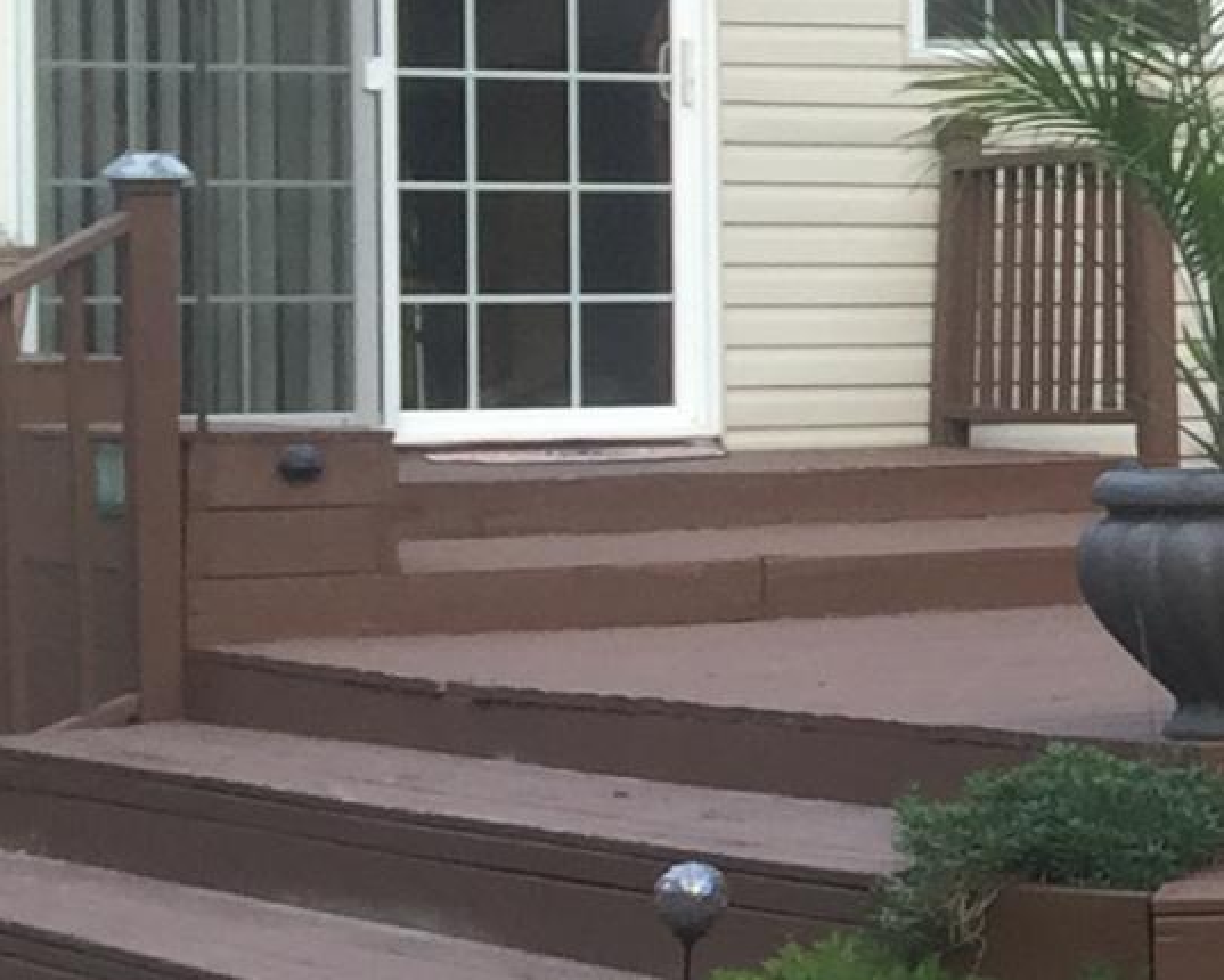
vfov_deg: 9.8
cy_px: 335
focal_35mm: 158
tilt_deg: +1.3
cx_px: 3052
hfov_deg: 10.4
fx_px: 5726
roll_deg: -0.8
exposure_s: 1/60
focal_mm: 4.15
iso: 40
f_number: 2.2
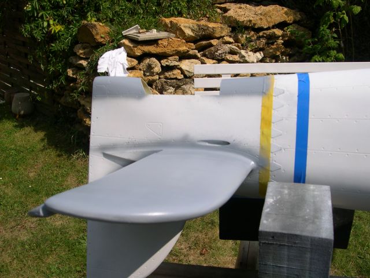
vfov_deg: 37.7
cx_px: 185
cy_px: 139
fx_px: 406
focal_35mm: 38
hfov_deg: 49.0
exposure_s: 1/312
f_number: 7.6
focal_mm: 8
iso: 100
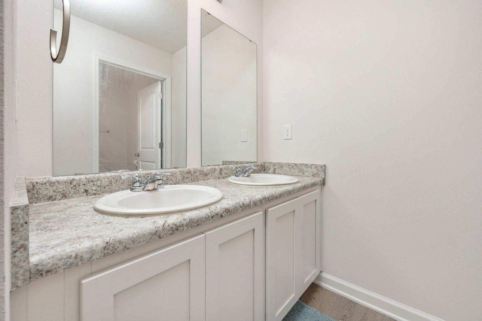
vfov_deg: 81.1
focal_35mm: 14
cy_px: 160
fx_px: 187
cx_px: 241
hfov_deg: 104.3
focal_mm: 14
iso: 320
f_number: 9
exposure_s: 1/60
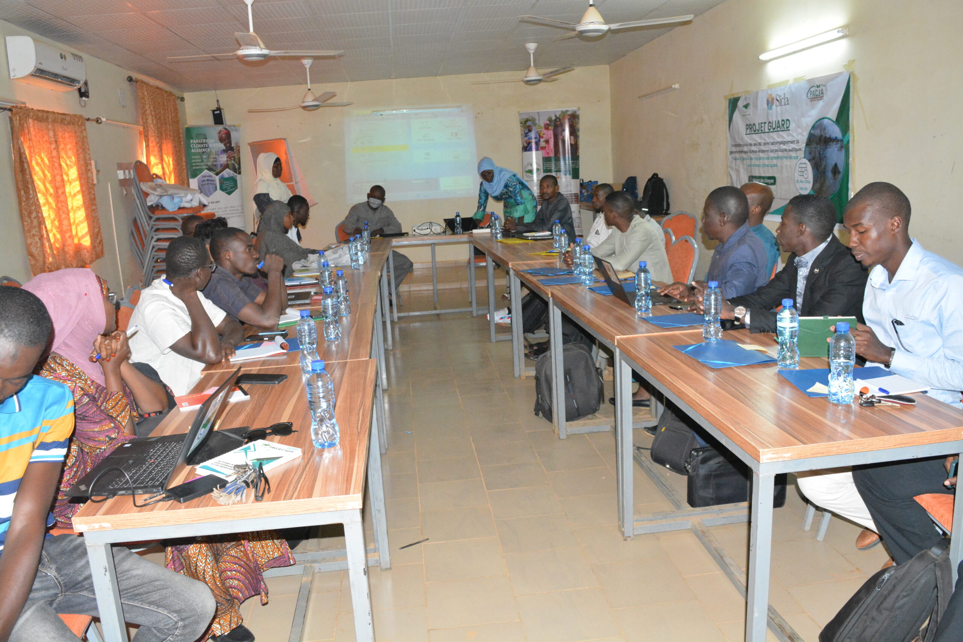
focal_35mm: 30
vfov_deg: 43.6
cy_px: 321
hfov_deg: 61.9
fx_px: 802
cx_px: 482
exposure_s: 1/60
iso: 4000
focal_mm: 20
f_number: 7.1
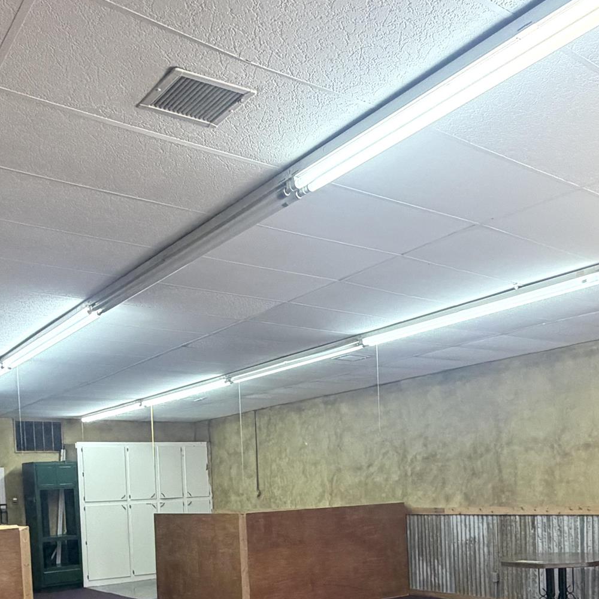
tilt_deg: -0.2
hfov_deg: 43.7
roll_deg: +1.9
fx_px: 744
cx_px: 345
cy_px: 524
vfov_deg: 40.9
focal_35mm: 38
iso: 320
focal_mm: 2.22
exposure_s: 1/120
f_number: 2.2
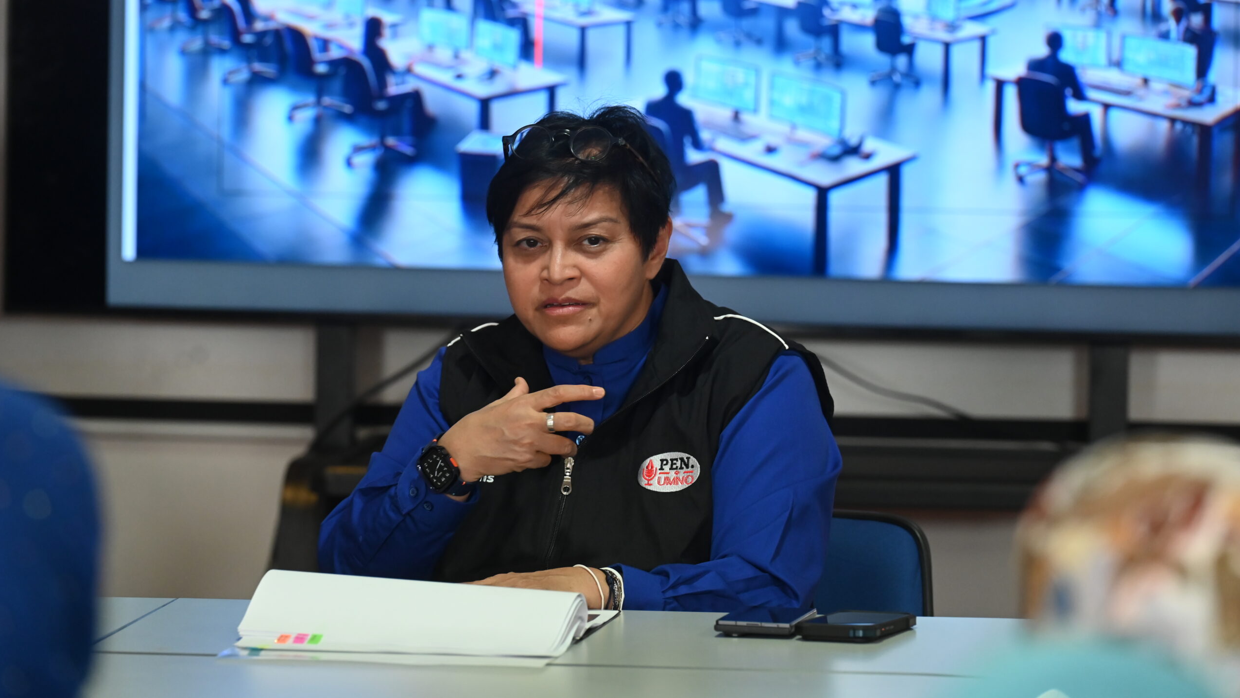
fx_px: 6905
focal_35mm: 210
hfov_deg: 10.3
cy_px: 286
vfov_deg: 5.8
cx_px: 619
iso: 3600
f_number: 5
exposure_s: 1/160
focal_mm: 200
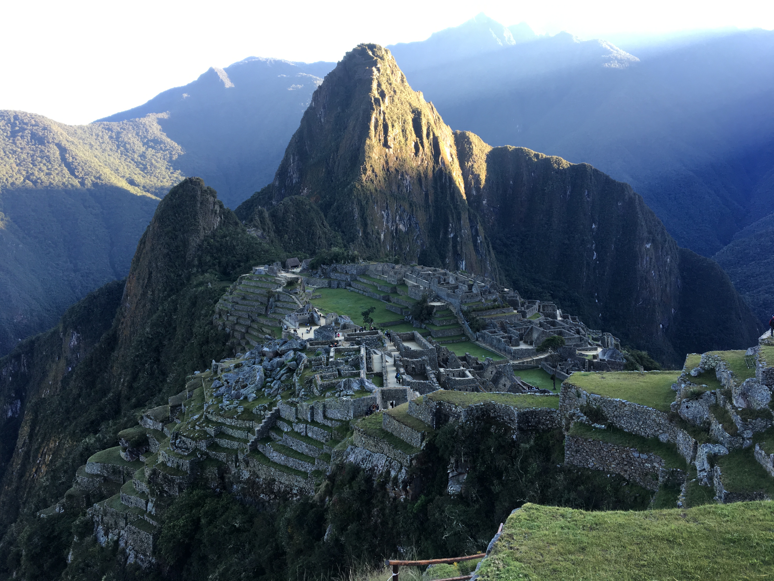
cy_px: 290
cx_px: 387
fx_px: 648
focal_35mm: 29
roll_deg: +1.5
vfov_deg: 48.2
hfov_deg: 61.7
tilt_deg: -10.0
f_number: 2.2
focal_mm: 4.15
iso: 32
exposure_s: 1/120
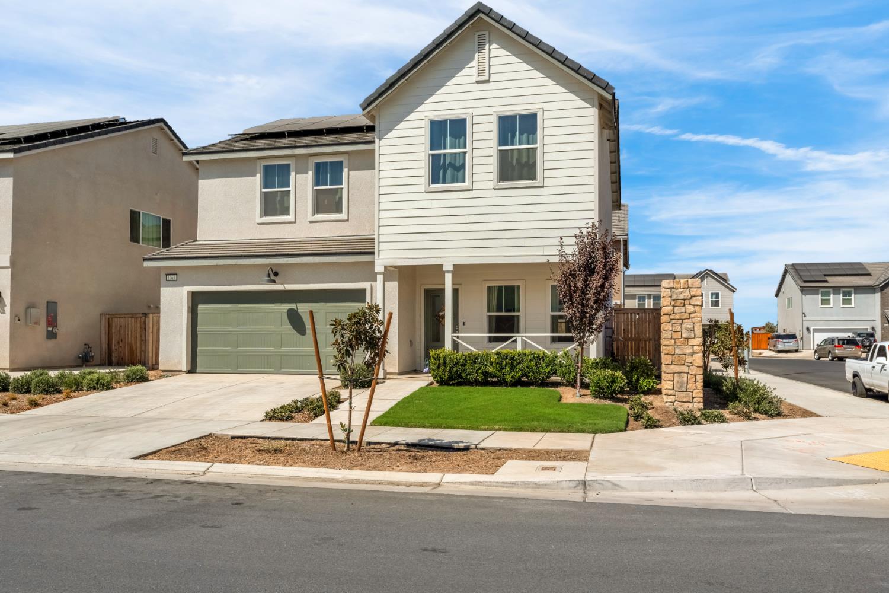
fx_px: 716
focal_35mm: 29
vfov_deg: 45.0
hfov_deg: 63.7
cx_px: 444
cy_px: 296
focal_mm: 29
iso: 640
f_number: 7.1
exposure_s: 1/4000
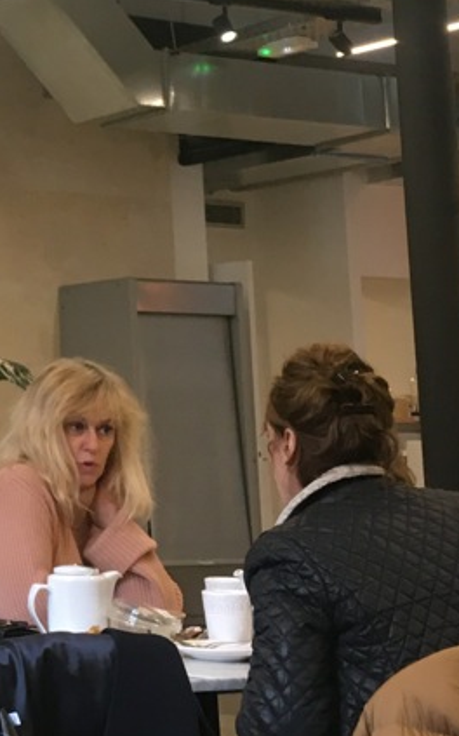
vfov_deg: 21.9
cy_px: 106
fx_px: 1863
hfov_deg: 13.1
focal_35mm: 93
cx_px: -280
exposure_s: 1/33
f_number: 2.2
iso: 100
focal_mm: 4.15
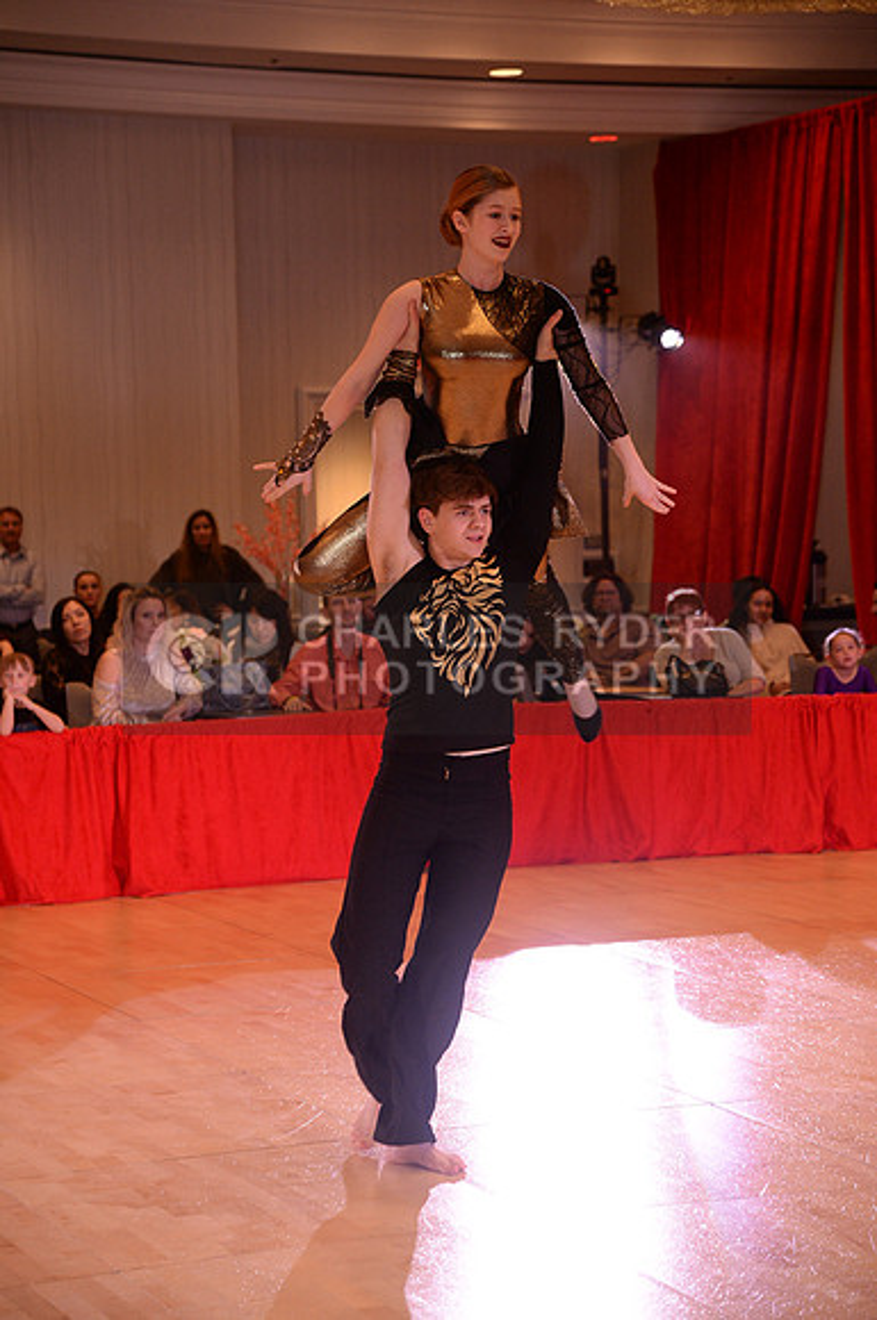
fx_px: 3115
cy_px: 660
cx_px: 438
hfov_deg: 16.0
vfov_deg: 23.9
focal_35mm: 85
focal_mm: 85
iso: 2000
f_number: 4.5
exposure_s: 1/250
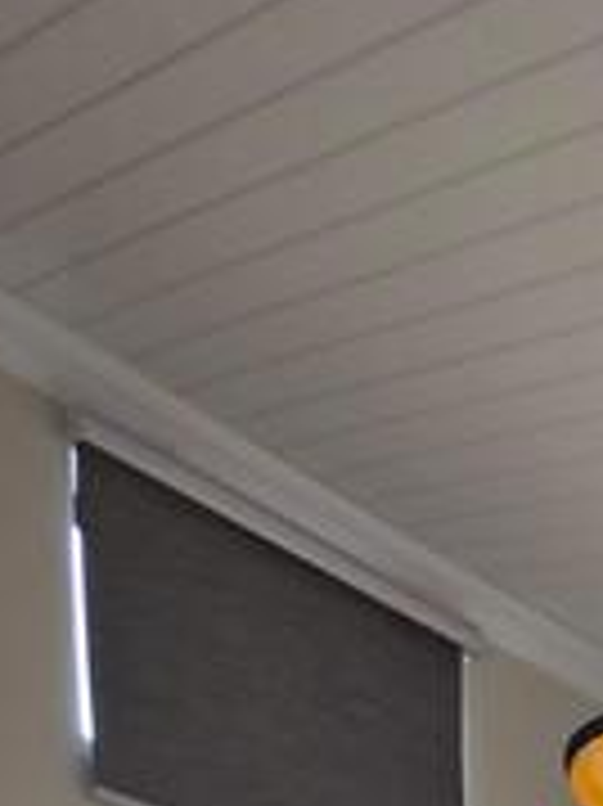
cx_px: 1094
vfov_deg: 18.4
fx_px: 1349
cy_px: 1671
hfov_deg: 19.0
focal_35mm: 58
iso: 100
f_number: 1.9
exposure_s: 1/100
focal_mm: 2.2
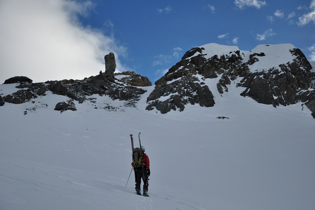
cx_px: 158
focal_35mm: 54
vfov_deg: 25.3
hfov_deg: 37.2
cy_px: 106
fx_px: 468
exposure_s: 1/2000
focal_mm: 35
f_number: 5.6
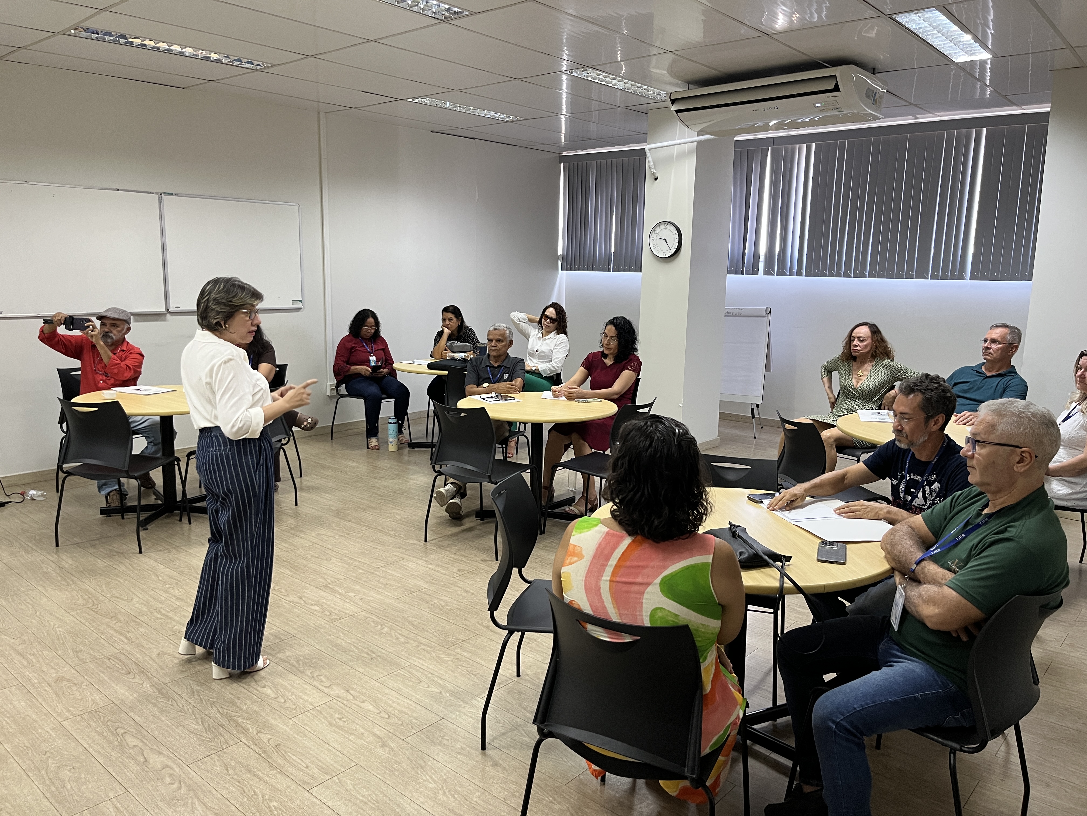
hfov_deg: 67.3
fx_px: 816
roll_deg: -1.2
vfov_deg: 53.1
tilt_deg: -8.9
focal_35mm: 26
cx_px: 544
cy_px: 408
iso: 200
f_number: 1.6
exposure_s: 1/60
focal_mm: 5.1
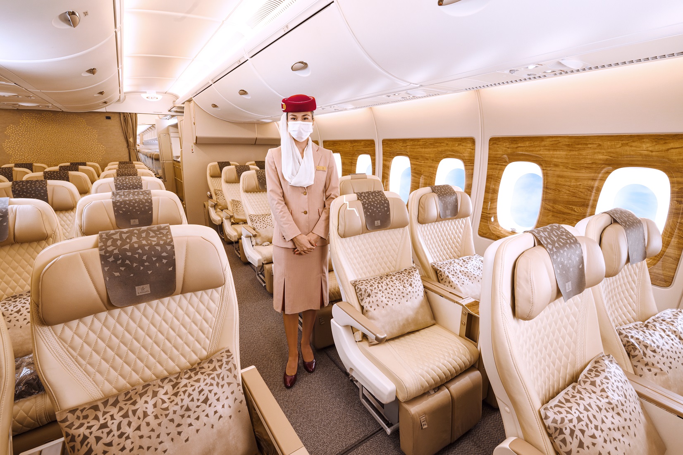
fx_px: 304
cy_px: 228
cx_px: 342
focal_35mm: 16
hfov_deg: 96.7
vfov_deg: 73.7
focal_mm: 16
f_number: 10
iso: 500
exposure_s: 1/13
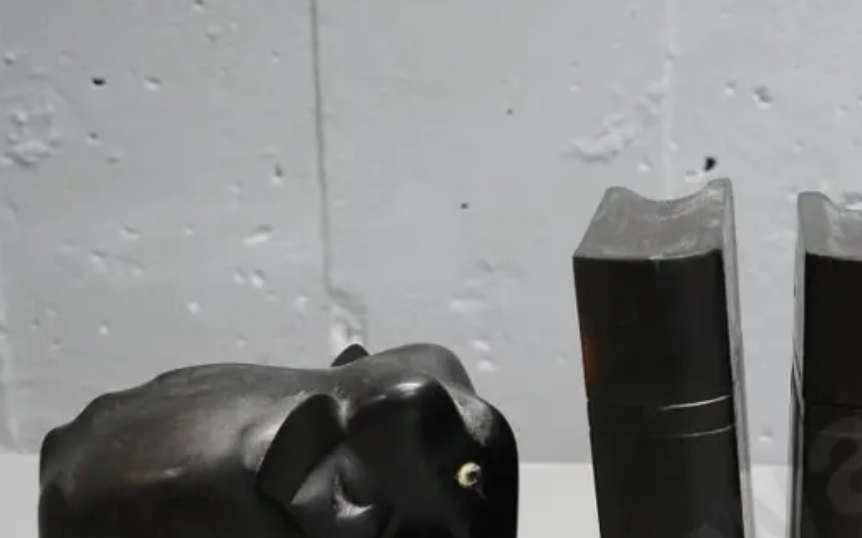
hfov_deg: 22.0
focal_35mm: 92
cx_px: 792
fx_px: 2161
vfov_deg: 14.0
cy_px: 508
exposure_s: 1/100
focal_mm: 22
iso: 3200
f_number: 5
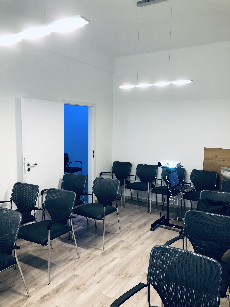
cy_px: 154
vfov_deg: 63.4
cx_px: 115
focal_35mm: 28
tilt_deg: -8.0
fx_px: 248
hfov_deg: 49.7
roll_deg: -0.6
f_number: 1.8
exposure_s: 1/17
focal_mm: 3.99
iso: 40
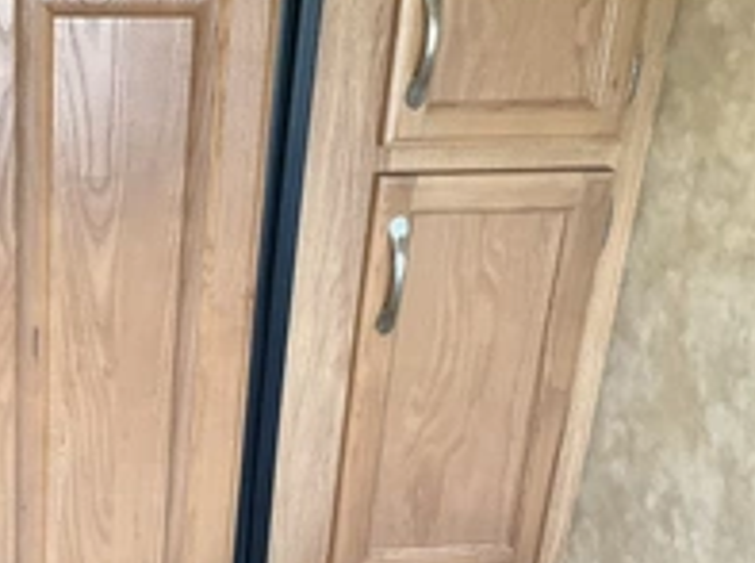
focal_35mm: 59
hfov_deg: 31.6
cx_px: 111
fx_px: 1284
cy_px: 364
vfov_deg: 24.6
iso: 125
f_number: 1.8
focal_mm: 3
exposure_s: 1/60
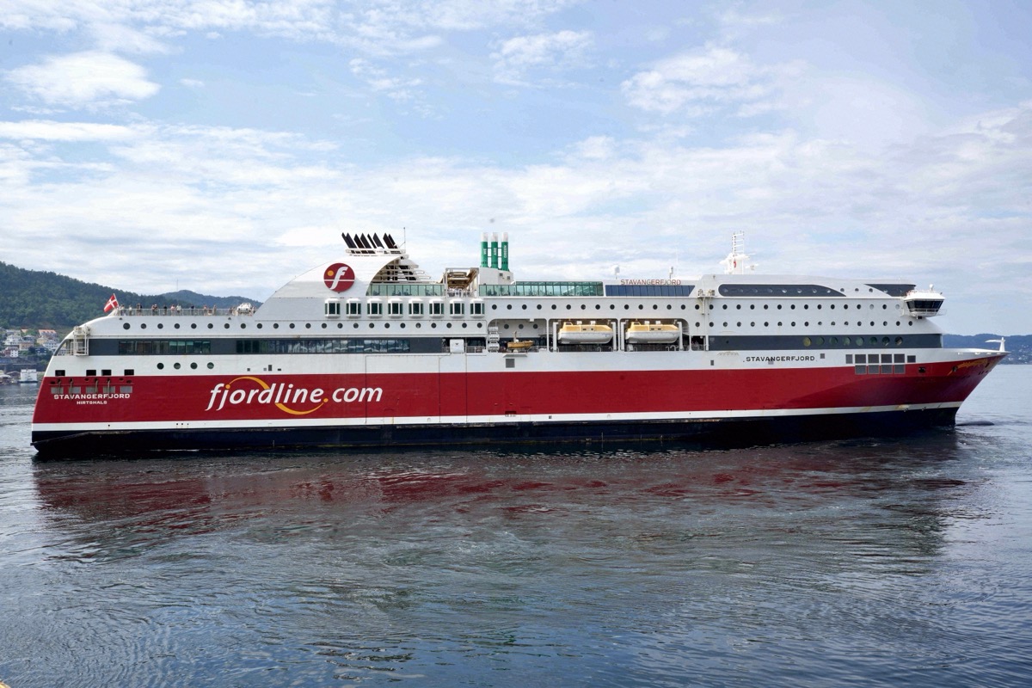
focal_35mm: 29
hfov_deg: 63.7
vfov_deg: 45.0
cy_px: 344
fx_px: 831
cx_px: 516
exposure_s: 1/60
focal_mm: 29
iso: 100
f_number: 18
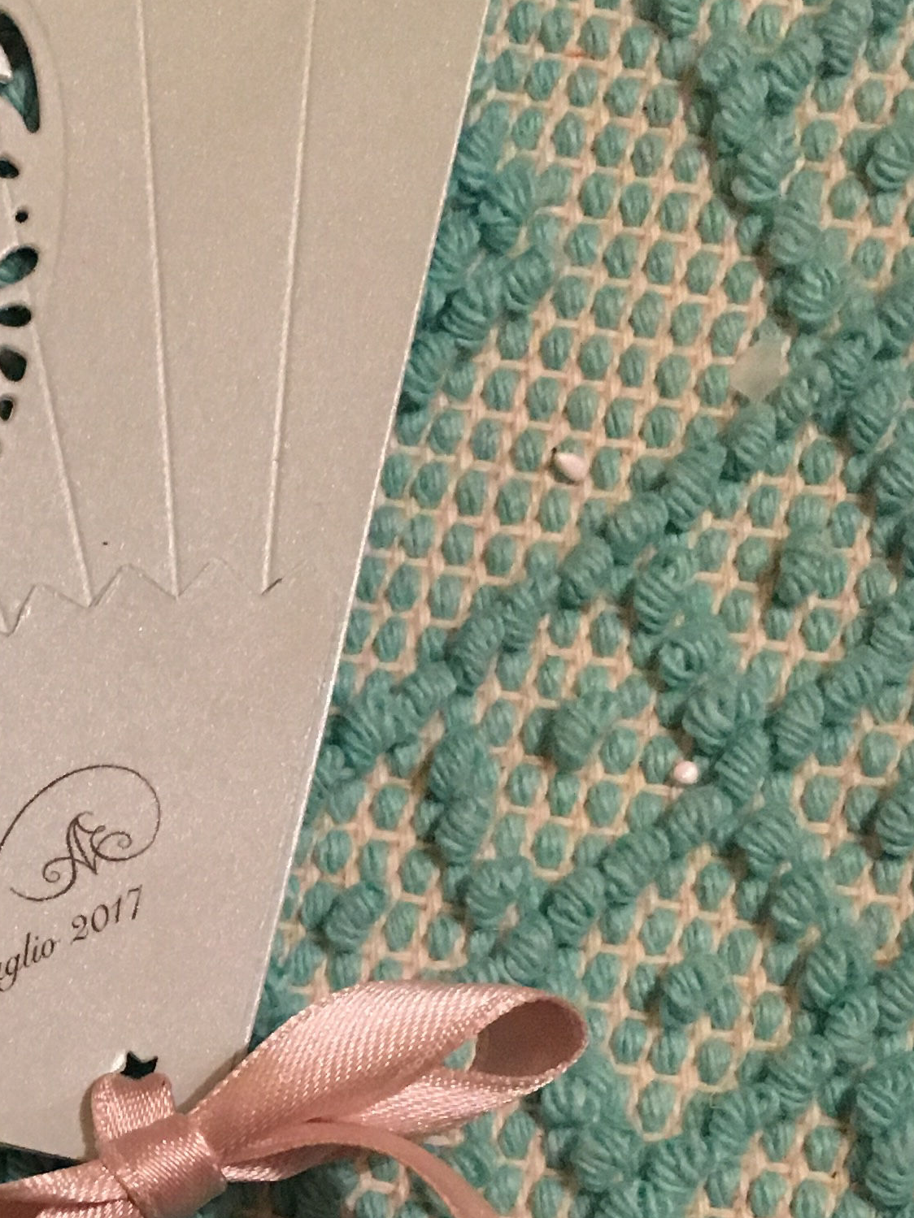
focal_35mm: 78
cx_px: -239
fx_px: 2746
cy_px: 1051
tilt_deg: -80.7
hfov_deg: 17.8
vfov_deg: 24.4
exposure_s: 1/25
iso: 200
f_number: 2.2
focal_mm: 4.15
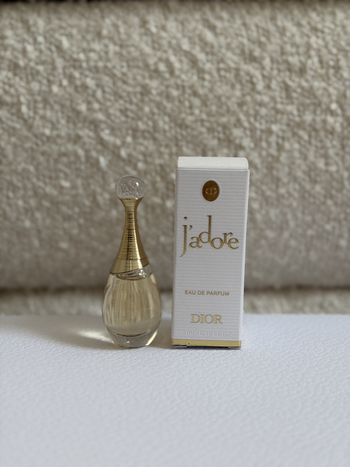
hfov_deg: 30.3
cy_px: 234
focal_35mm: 48
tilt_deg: -12.6
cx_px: 175
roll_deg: +0.0
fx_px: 647
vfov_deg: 39.7
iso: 50
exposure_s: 1/121
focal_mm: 6.76
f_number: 1.78
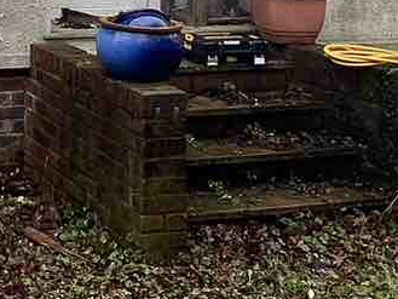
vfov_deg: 16.2
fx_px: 932
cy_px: -182
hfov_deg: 22.7
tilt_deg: +5.1
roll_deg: +0.0
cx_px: -44
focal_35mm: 81
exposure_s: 1/99
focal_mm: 1.57
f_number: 1.8
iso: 40
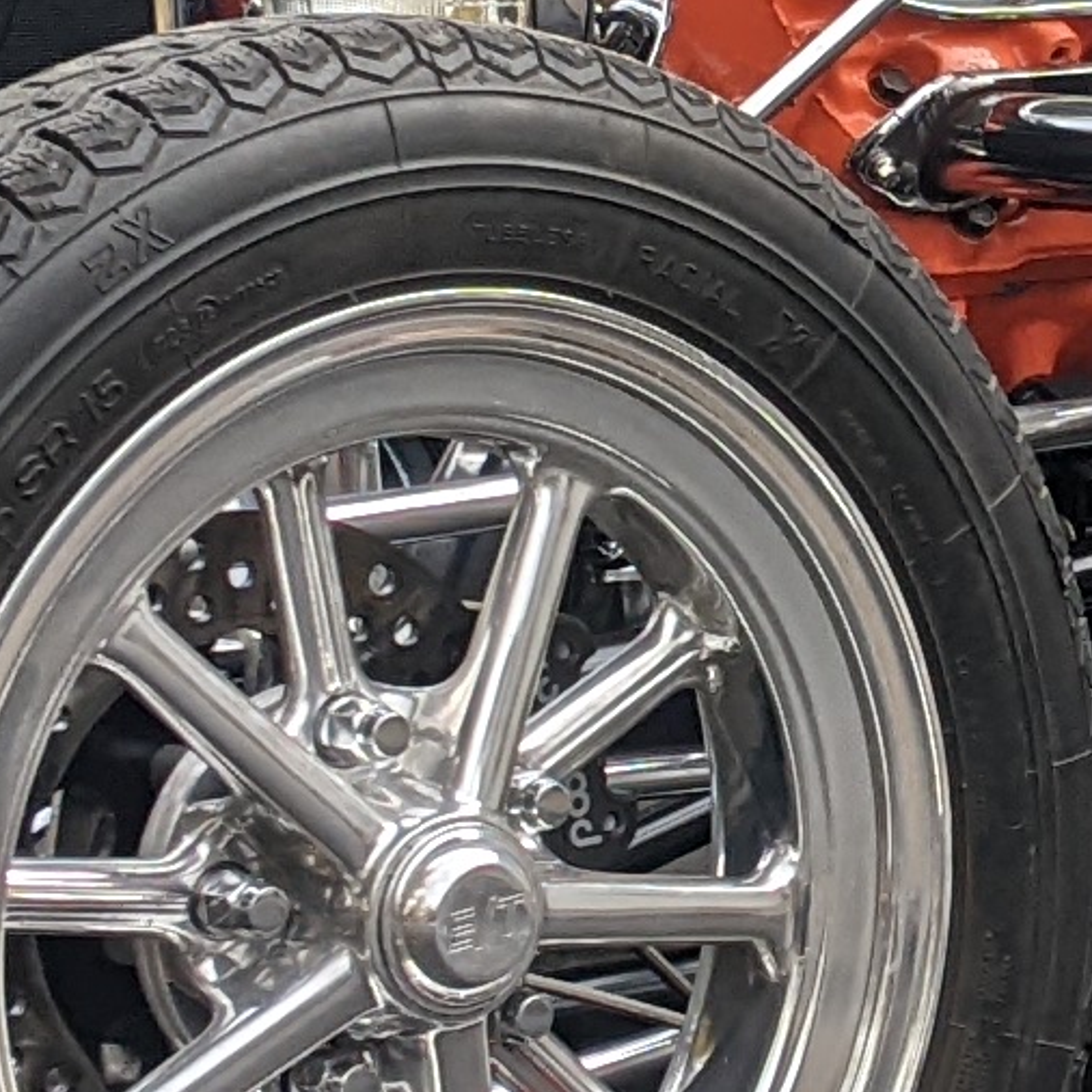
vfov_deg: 9.2
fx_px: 6781
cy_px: 388
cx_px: 1198
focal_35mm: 190
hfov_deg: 9.1
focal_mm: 4.44
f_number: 1.8
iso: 50
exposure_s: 1/1067
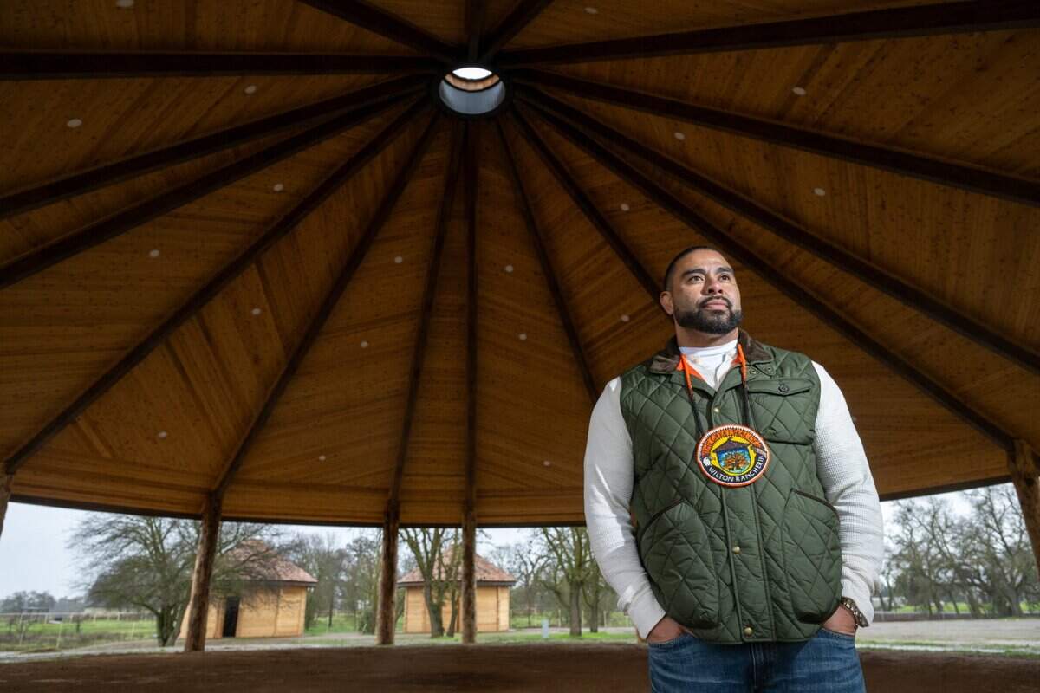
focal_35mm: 24
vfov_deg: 53.1
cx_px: 520
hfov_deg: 73.7
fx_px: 693
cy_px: 346
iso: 400
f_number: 6.3
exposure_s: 1/125
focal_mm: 24
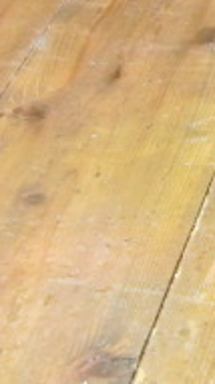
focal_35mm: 168
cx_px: 639
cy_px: -10
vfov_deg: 12.6
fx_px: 1708
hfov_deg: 6.6
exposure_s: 1/13
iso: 400
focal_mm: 8.2
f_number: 3.3
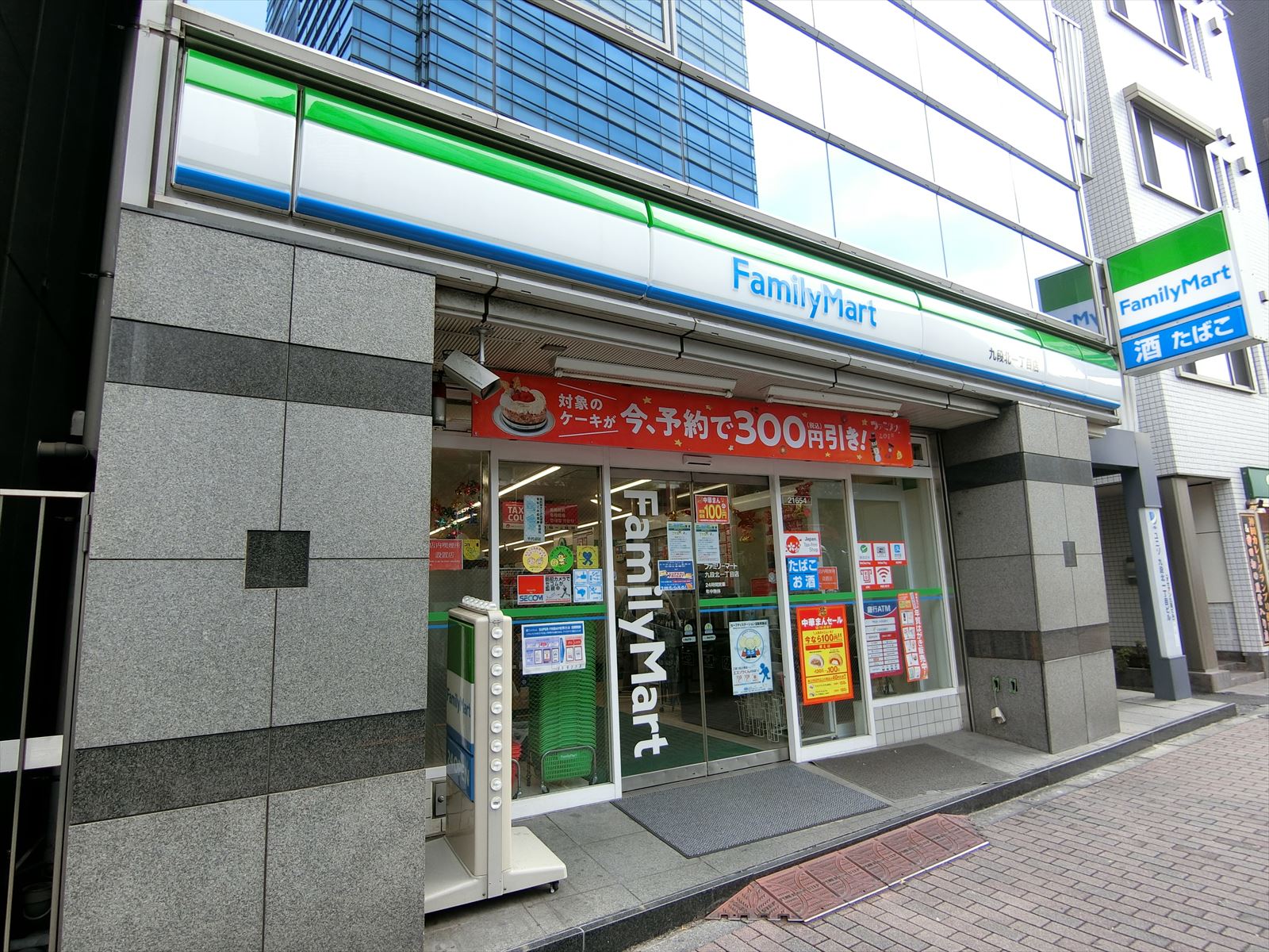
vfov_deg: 68.7
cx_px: 634
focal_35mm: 19
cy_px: 476
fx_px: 697
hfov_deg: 84.7
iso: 80
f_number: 2.7
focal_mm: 4.06
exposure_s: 1/250
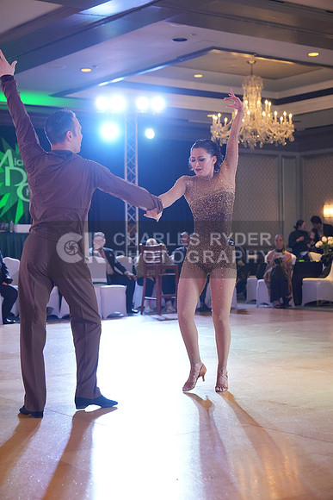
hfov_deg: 20.6
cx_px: 166
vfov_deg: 30.5
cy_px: 250
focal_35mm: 66
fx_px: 915
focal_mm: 66
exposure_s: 1/400
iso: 4000
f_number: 4
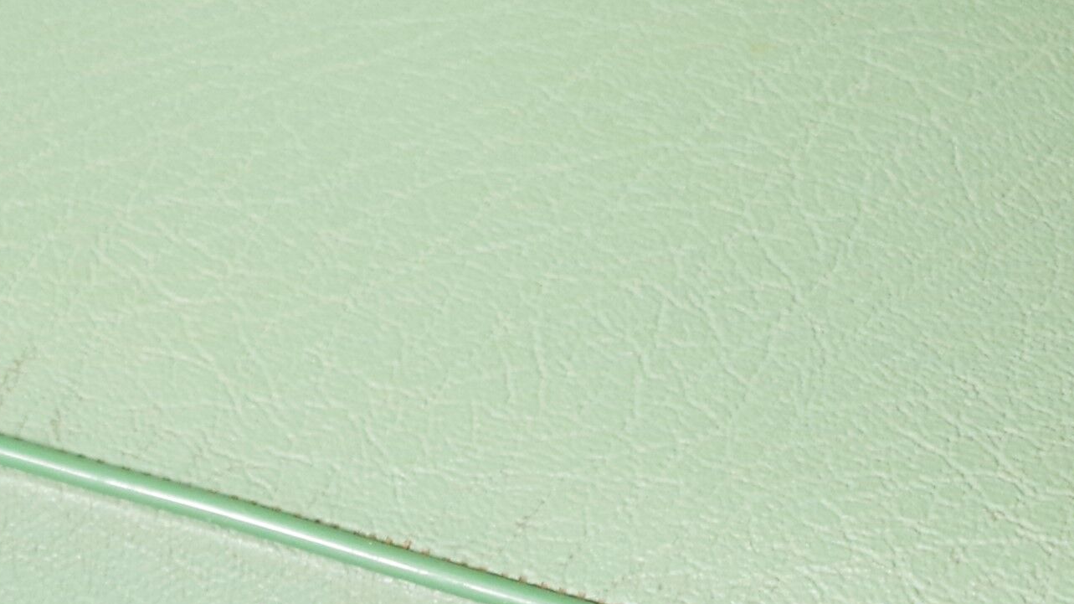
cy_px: 10
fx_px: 6662
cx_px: 305
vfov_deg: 5.2
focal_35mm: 234
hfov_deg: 9.2
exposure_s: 1/25
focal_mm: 32.5
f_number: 4
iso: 800
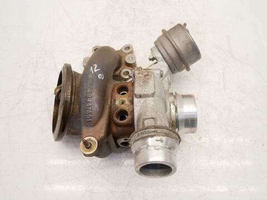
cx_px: 134
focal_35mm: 30
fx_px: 231
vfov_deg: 46.8
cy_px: 100
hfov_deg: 60.0
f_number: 3.8
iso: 320
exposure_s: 1/60
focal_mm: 15
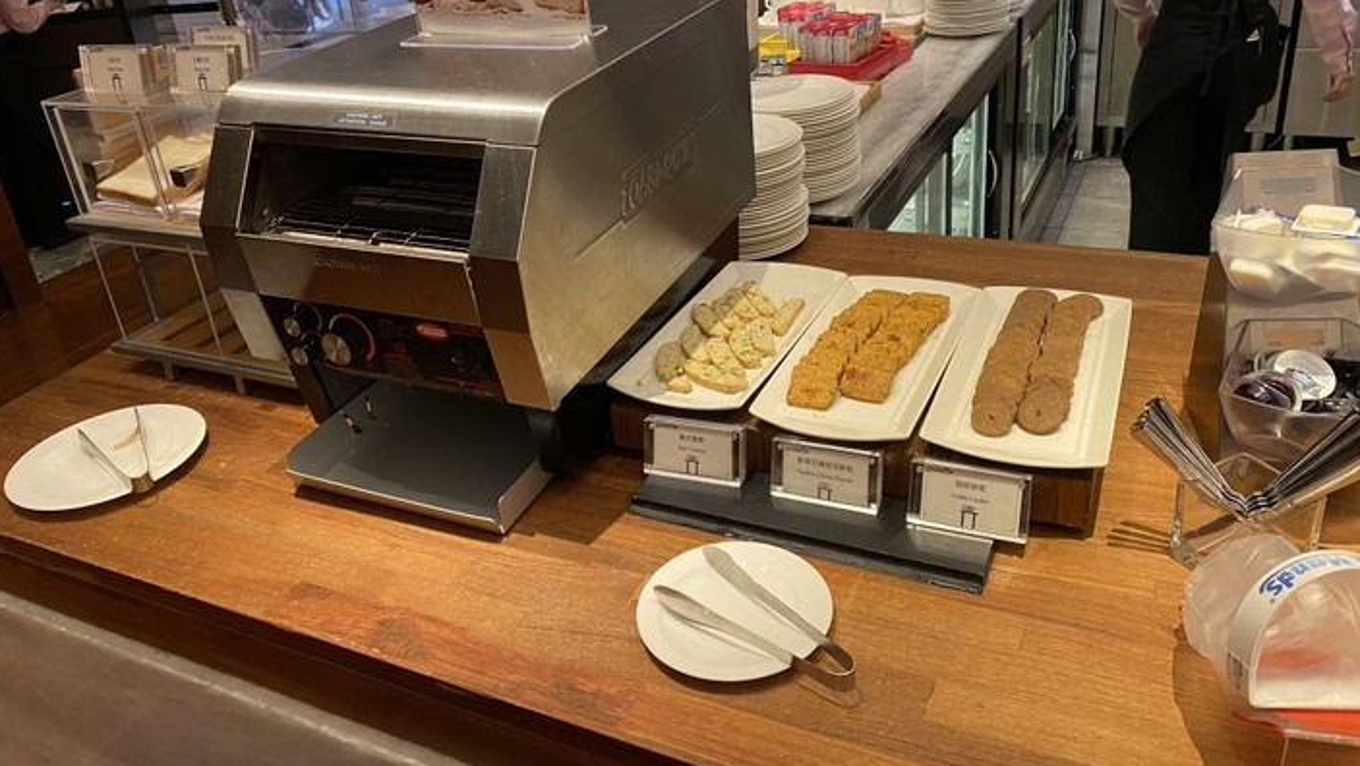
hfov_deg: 66.0
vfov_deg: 40.0
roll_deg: +4.6
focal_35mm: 29
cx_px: 671
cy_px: 302
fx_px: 1046
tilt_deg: -25.4
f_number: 1.8
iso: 125
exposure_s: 1/57
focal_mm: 4.25
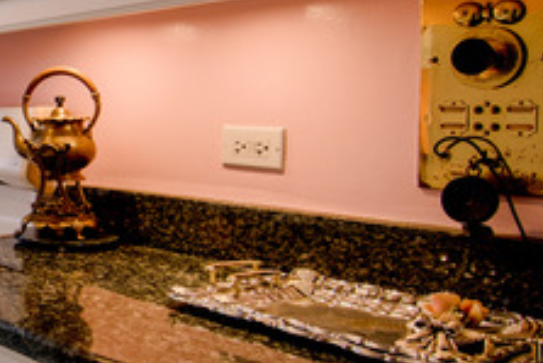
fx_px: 716
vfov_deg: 28.3
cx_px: -122
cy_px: 128
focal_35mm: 47
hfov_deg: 33.2
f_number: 4.5
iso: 100
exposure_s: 1/15
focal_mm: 11
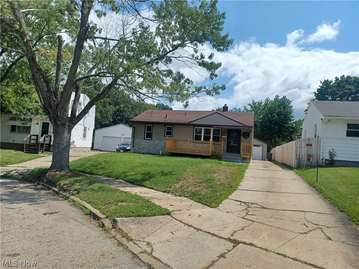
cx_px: 180
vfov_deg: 54.9
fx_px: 259
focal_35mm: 25
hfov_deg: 69.4
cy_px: 134
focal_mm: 4.6
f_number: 1.8
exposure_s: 1/838
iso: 32
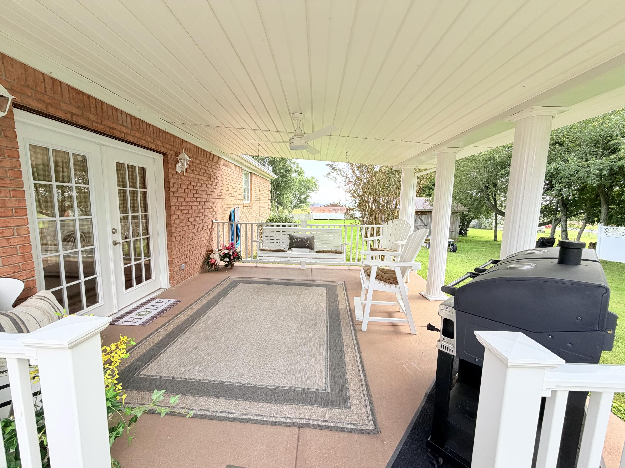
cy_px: 234
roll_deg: +0.4
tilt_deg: -7.3
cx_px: 312
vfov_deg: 85.7
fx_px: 253
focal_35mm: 14
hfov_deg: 102.1
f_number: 2.2
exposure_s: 1/229
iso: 50
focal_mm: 2.22
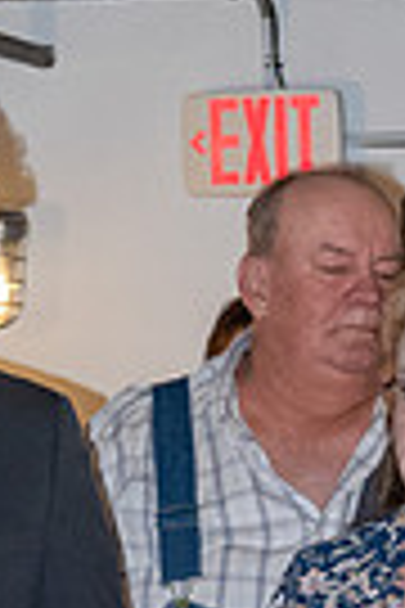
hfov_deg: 5.2
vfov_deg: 7.7
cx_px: 216
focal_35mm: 263
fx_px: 4438
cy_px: 829
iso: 1600
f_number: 3.5
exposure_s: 1/80
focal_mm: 28.91
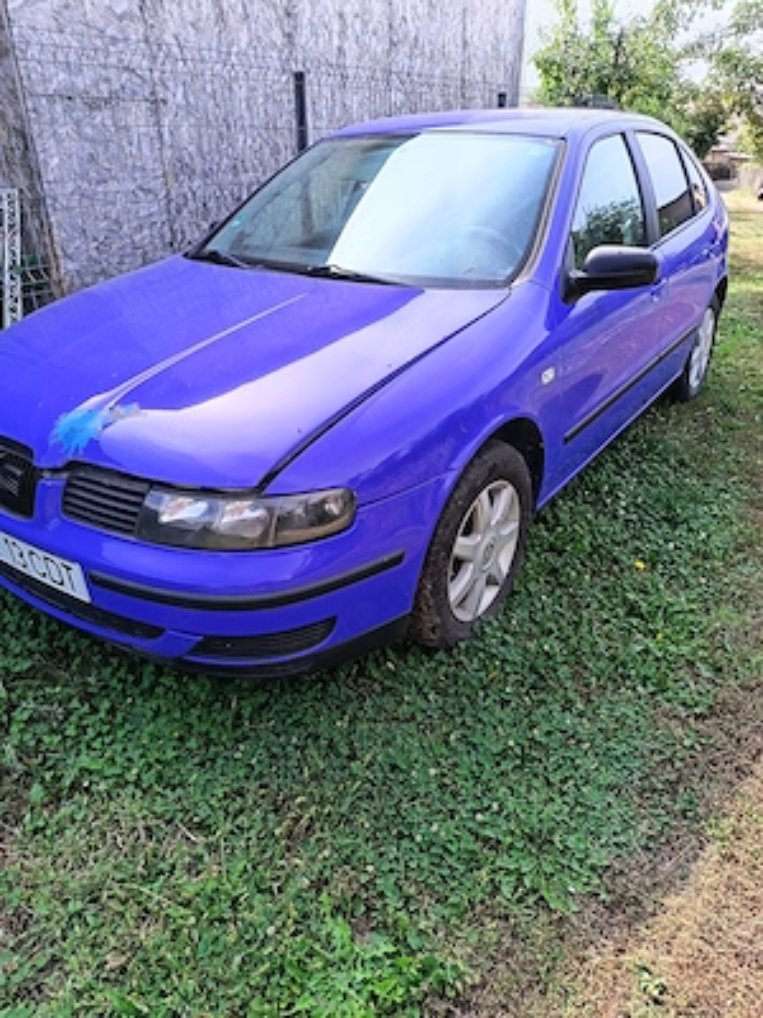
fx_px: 705
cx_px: 382
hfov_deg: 56.8
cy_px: 509
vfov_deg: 71.6
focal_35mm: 24
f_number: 1.75
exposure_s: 1/192
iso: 100
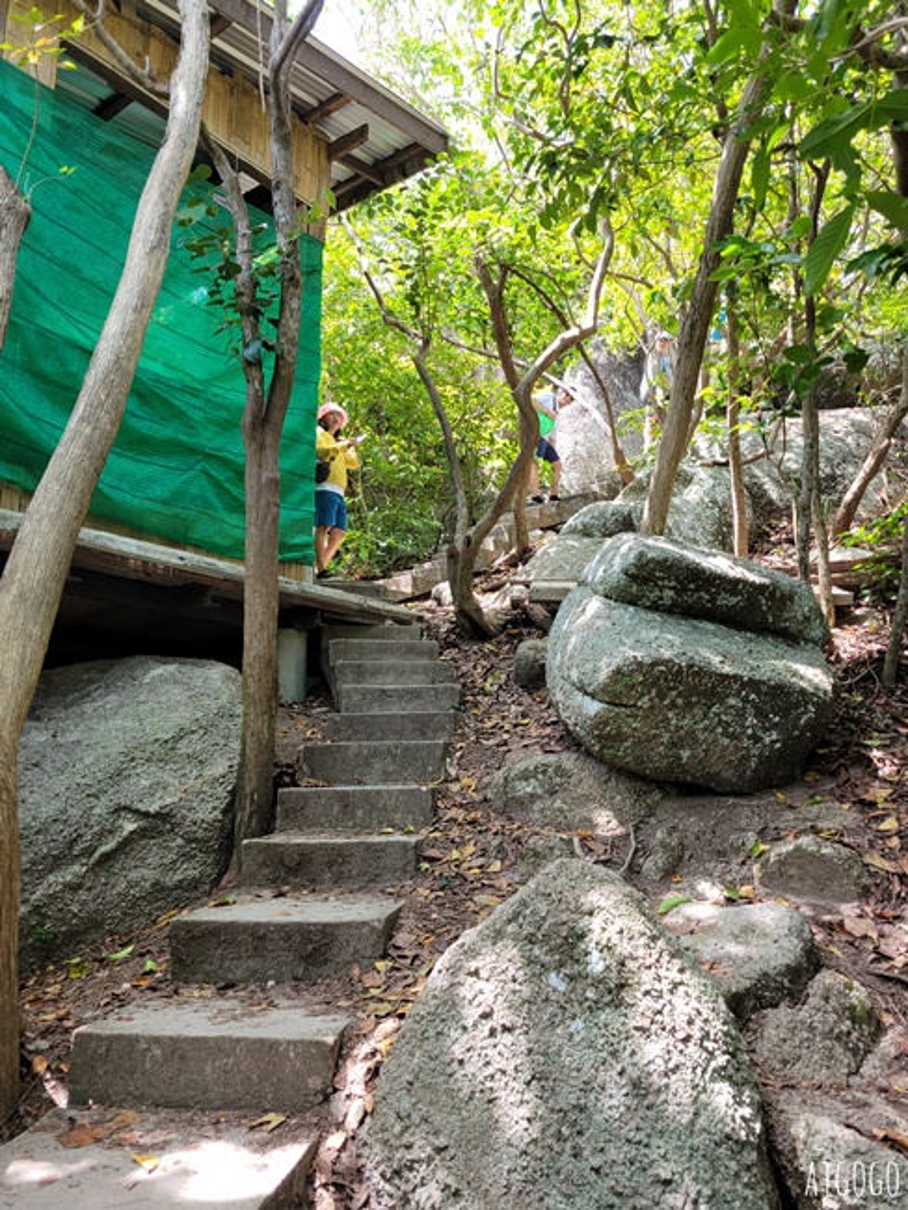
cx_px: 454
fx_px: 909
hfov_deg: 53.1
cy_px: 605
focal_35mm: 26
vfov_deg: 67.3
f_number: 1.8
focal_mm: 5.4
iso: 40
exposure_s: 1/127
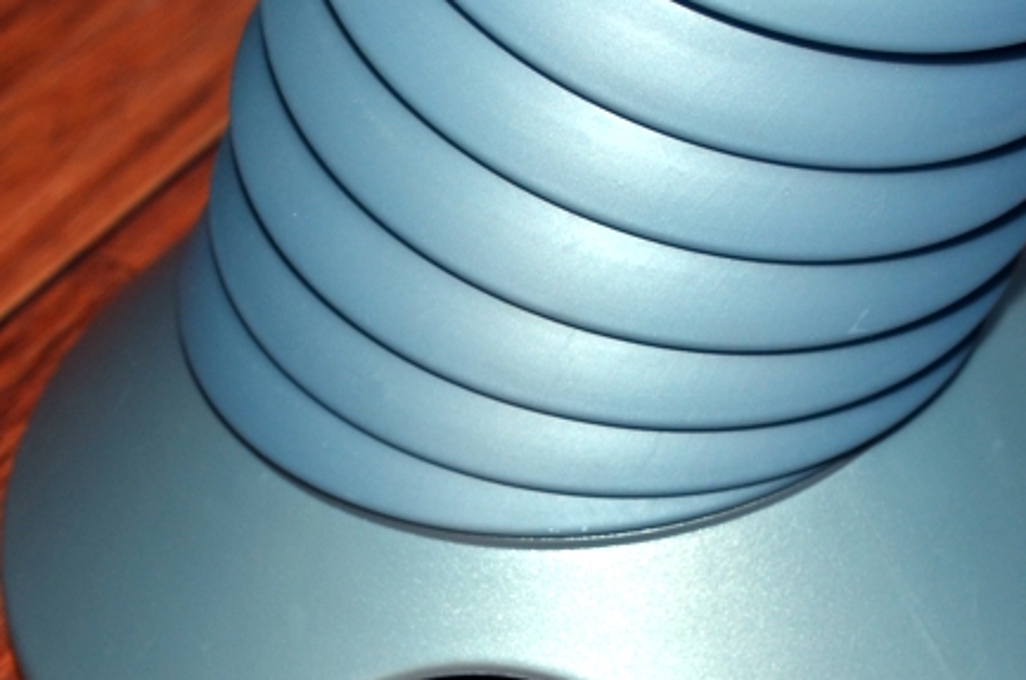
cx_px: 507
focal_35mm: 90
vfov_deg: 15.0
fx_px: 2560
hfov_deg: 22.7
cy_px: 552
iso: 200
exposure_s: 1/30
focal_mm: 26
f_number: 5.6
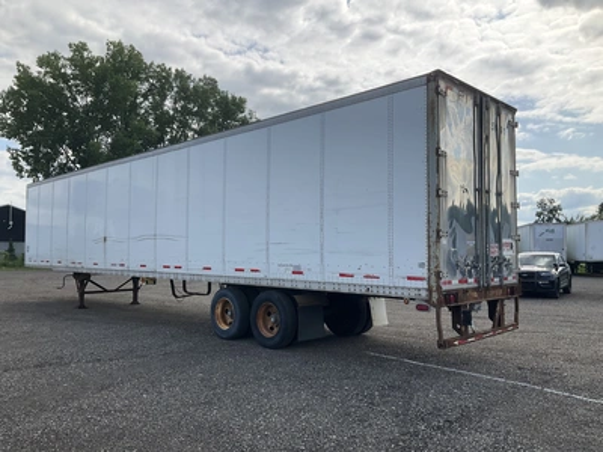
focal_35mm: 29
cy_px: 226
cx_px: 302
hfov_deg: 61.7
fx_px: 505
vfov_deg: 48.2
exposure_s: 1/1730
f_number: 1.8
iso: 25
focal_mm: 3
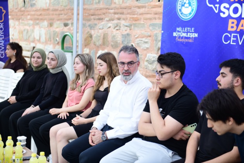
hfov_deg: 28.8
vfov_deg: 19.5
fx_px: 474
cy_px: 82
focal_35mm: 70
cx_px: 122
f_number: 2.8
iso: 640
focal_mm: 70
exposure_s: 1/320
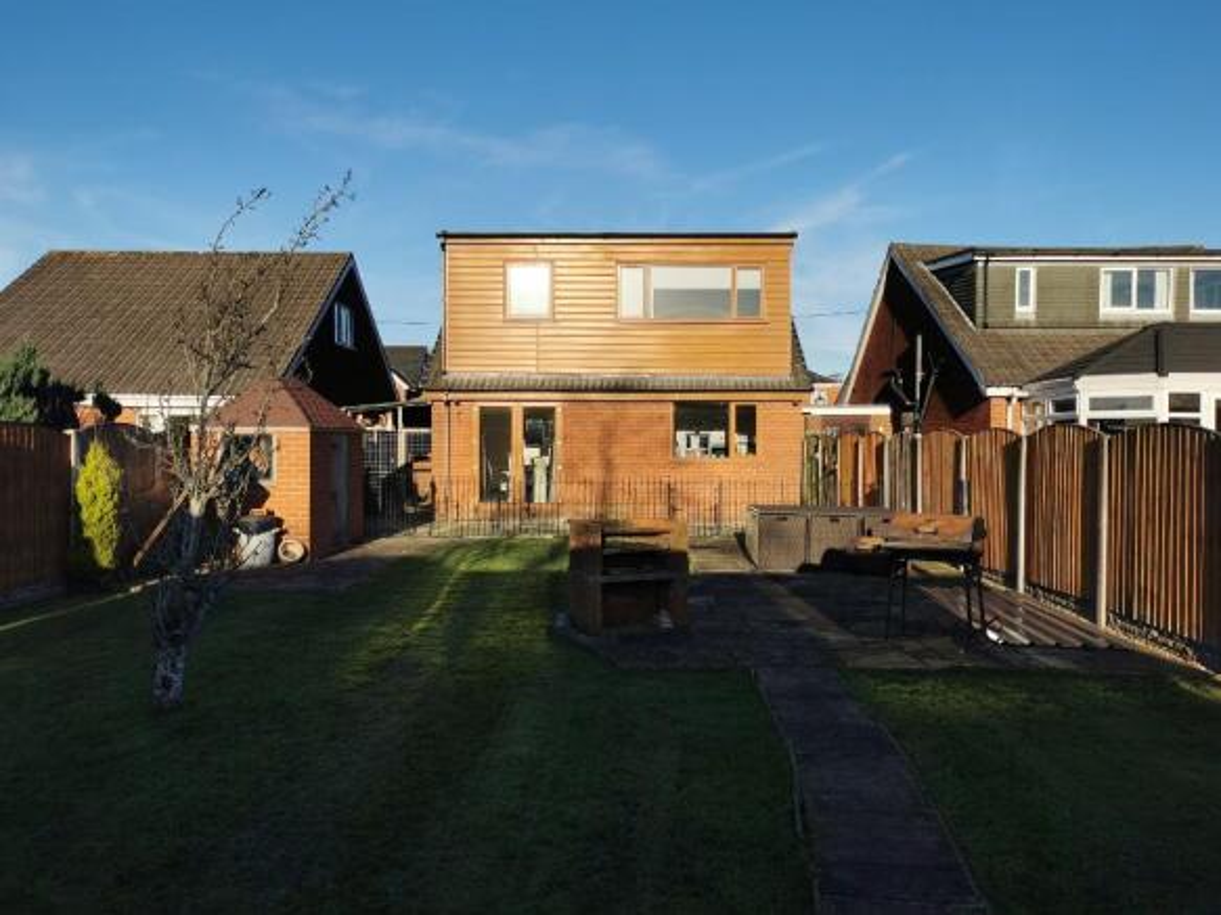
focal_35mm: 28
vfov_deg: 49.7
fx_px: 987
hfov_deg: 63.5
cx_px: 610
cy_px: 458
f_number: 1.8
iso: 50
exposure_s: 1/3521
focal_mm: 5.58
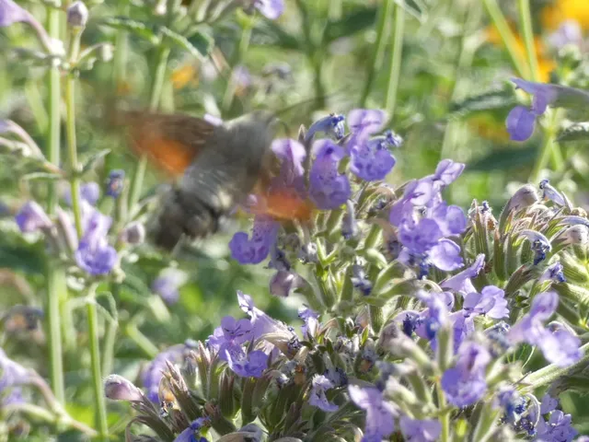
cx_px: 294
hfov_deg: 7.2
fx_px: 4662
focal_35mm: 274
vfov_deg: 5.4
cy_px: 221
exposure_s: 1/80
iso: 100
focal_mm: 49.1
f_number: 5.5
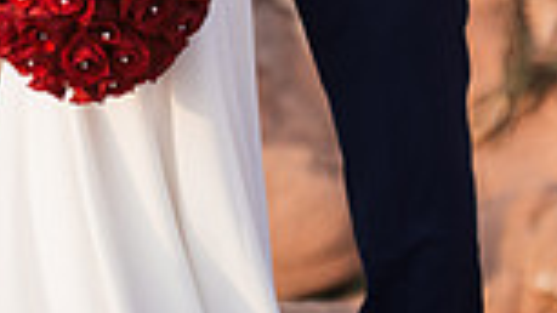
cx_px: 80
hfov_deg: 13.9
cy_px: -379
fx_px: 2274
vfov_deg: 7.5
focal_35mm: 154
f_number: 2.2
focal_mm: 50
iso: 125
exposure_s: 1/1250
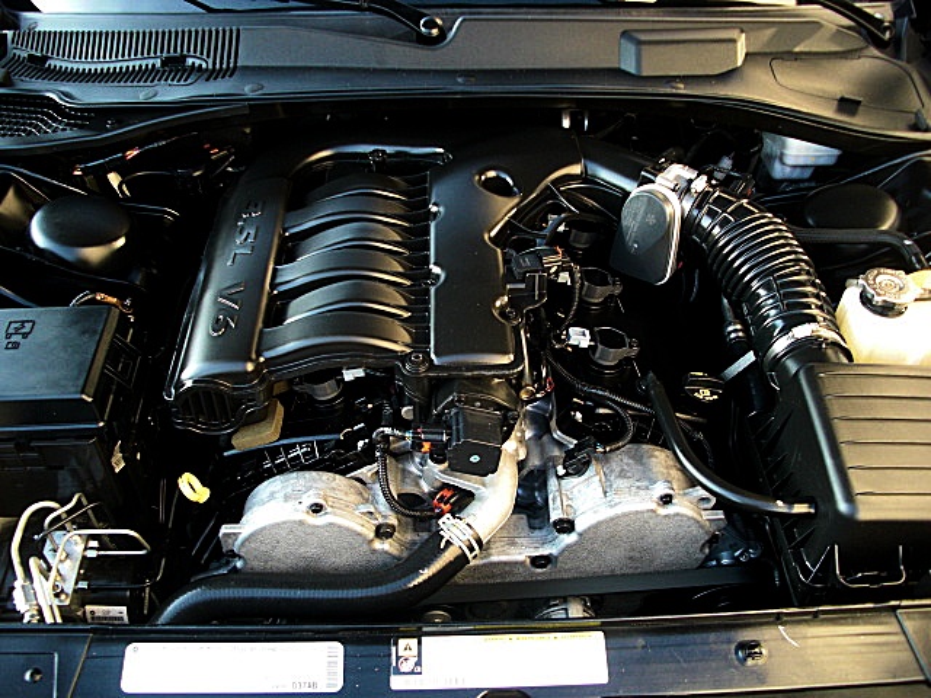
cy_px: 349
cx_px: 466
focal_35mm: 36
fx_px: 968
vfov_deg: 39.7
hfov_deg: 51.4
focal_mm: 6.3
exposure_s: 1/80
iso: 200
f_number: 2.8
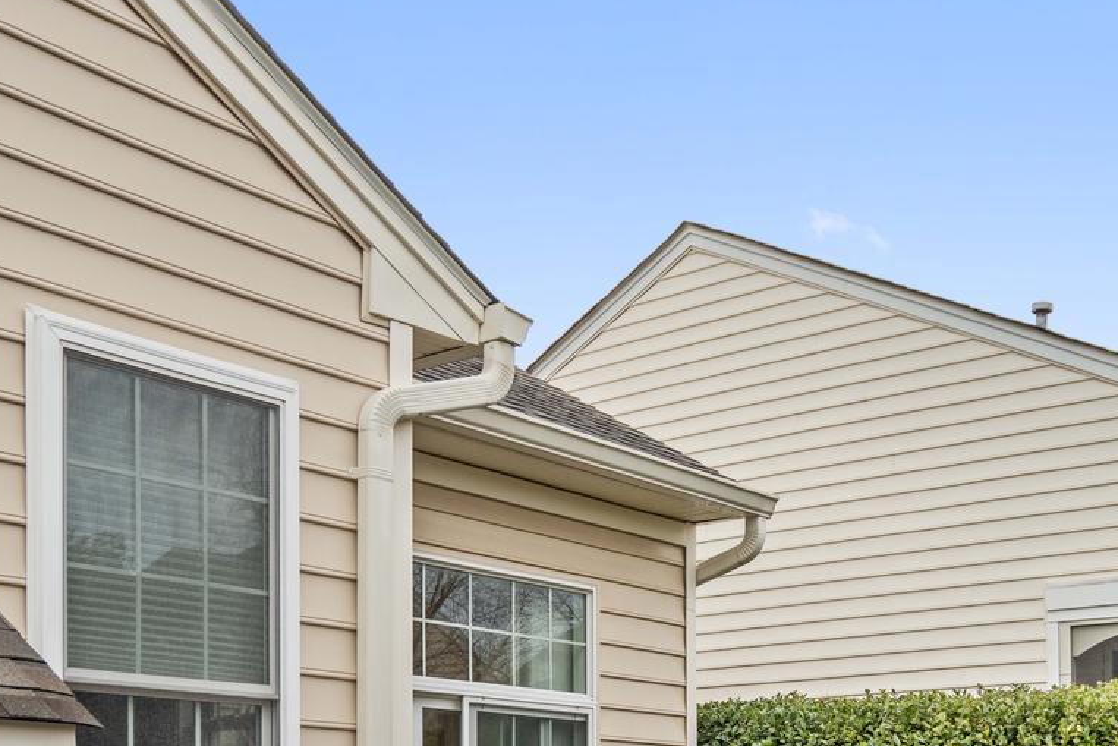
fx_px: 1584
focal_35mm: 51
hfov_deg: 38.8
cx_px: 637
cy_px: 821
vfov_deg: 24.7
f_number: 4
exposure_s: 1/800
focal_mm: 19
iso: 320
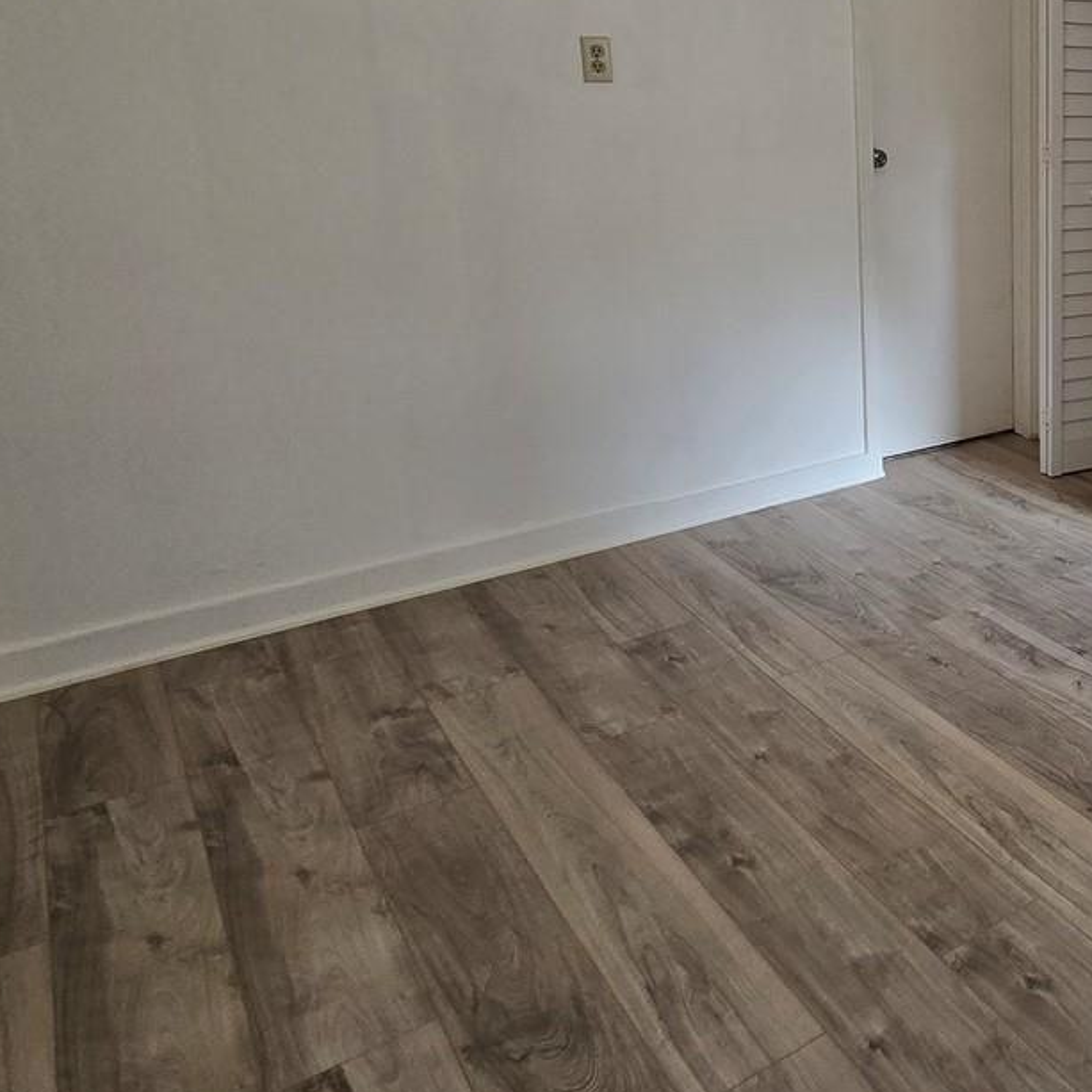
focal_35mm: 30
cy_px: 305
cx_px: 1140
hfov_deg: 44.2
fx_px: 1071
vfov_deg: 52.2
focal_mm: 2.2
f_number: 2.2
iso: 125
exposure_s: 1/60
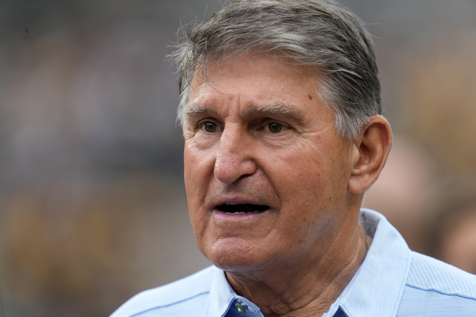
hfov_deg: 3.7
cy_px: 158
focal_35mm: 560
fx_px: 7404
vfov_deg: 2.5
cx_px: 238
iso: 640
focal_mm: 560
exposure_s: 1/1000
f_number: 4
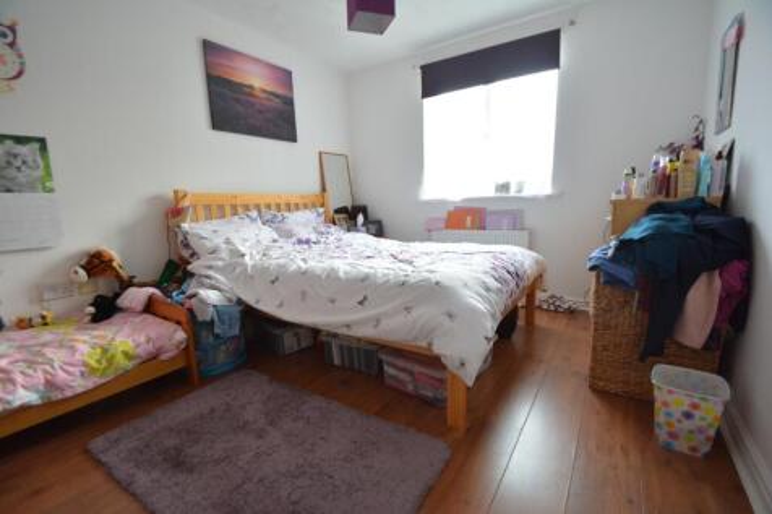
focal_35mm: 15
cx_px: 386
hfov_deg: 100.4
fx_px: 322
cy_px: 257
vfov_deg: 77.3
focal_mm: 10
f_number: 4.5
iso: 800
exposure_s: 1/60
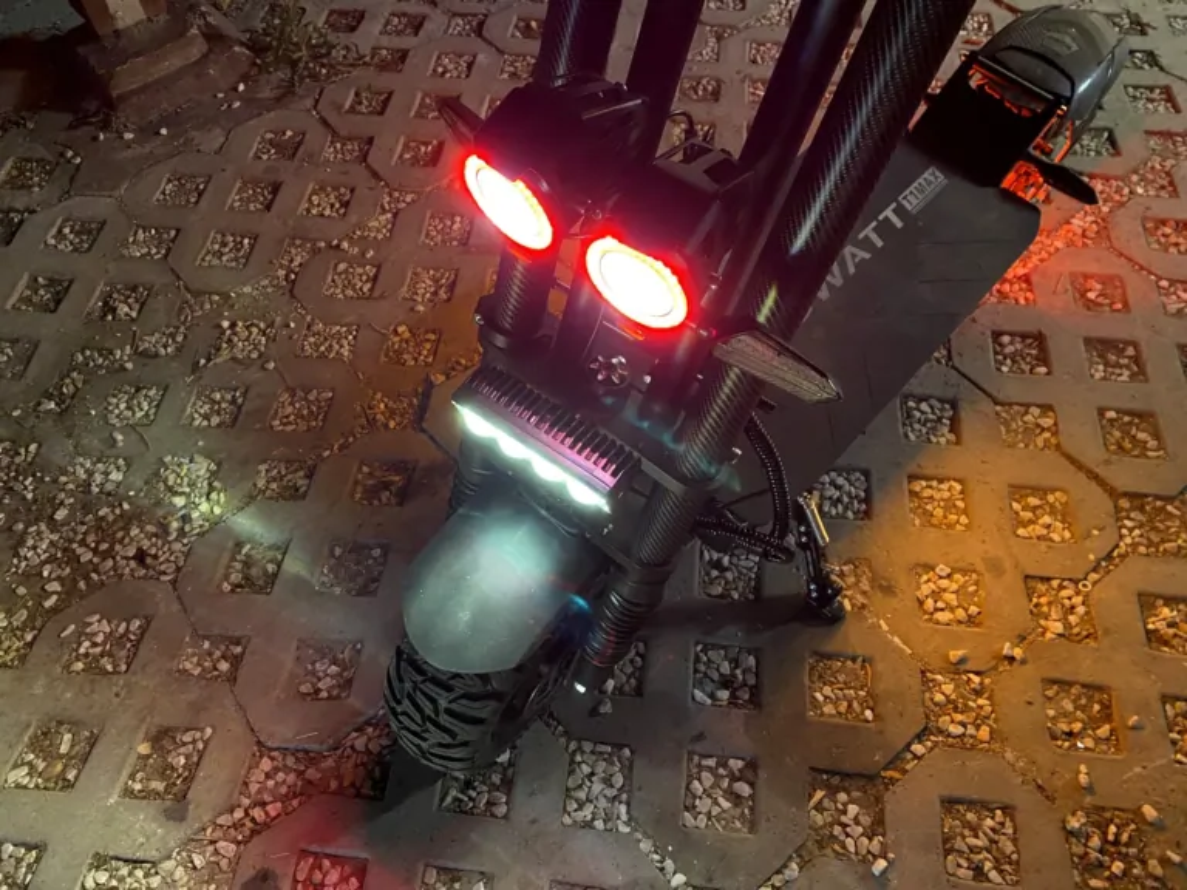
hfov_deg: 67.3
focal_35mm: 26
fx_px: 892
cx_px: 594
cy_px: 445
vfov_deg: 53.1
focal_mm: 4.25
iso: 800
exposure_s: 1/25
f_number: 1.8
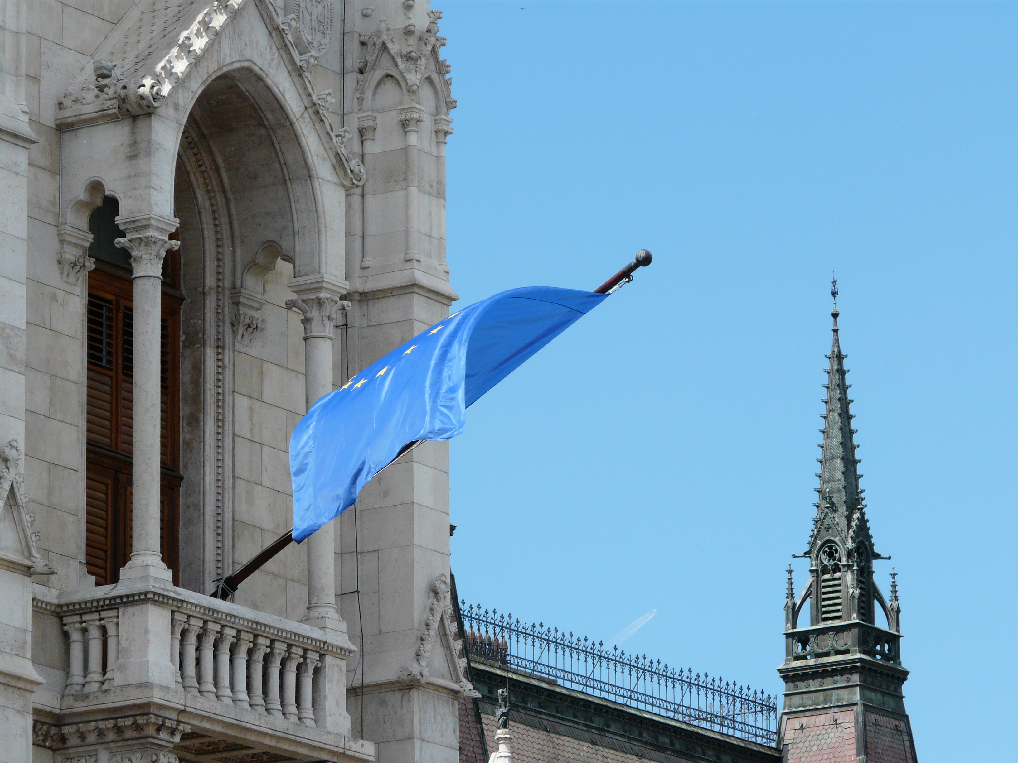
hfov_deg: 8.6
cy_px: 382
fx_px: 6793
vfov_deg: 6.4
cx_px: 509
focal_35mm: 231
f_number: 5.6
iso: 100
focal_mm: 37.9
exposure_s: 1/500
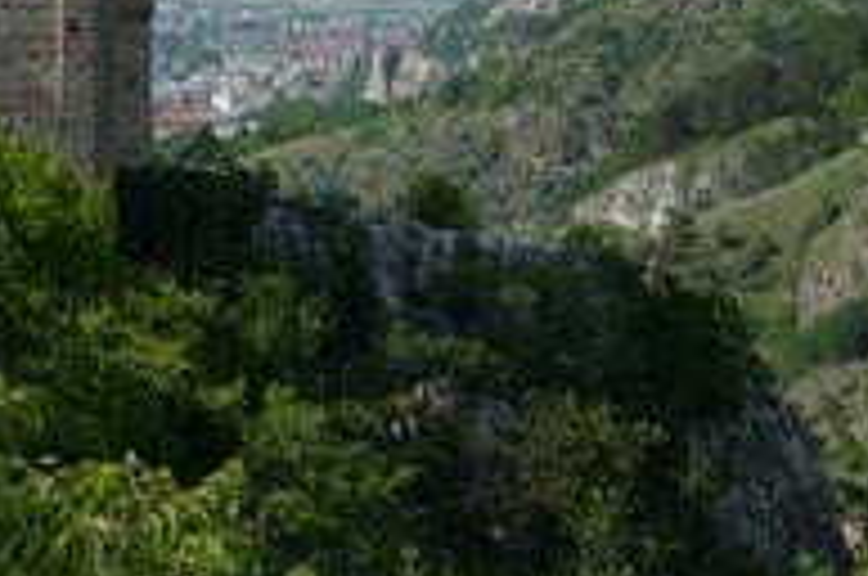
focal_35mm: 134
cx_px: 297
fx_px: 3225
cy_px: -27
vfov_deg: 10.1
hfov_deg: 15.3
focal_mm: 15.51
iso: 125
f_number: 3.2
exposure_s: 1/2000
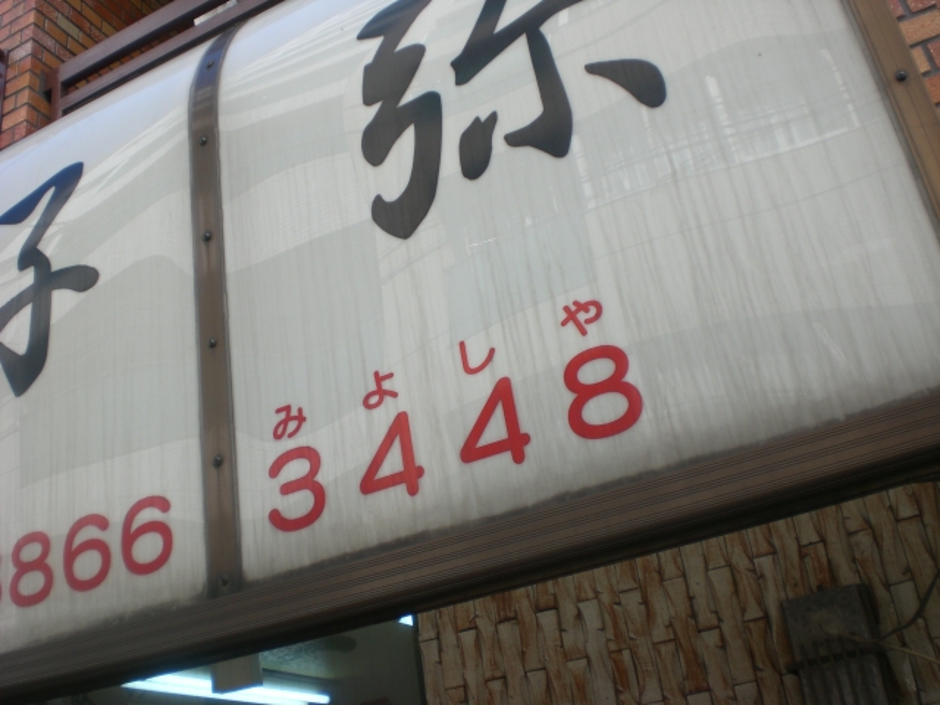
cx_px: 470
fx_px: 1032
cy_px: 352
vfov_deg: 37.7
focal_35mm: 38
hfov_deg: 49.0
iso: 50
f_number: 3.1
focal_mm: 6.3
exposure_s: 1/200
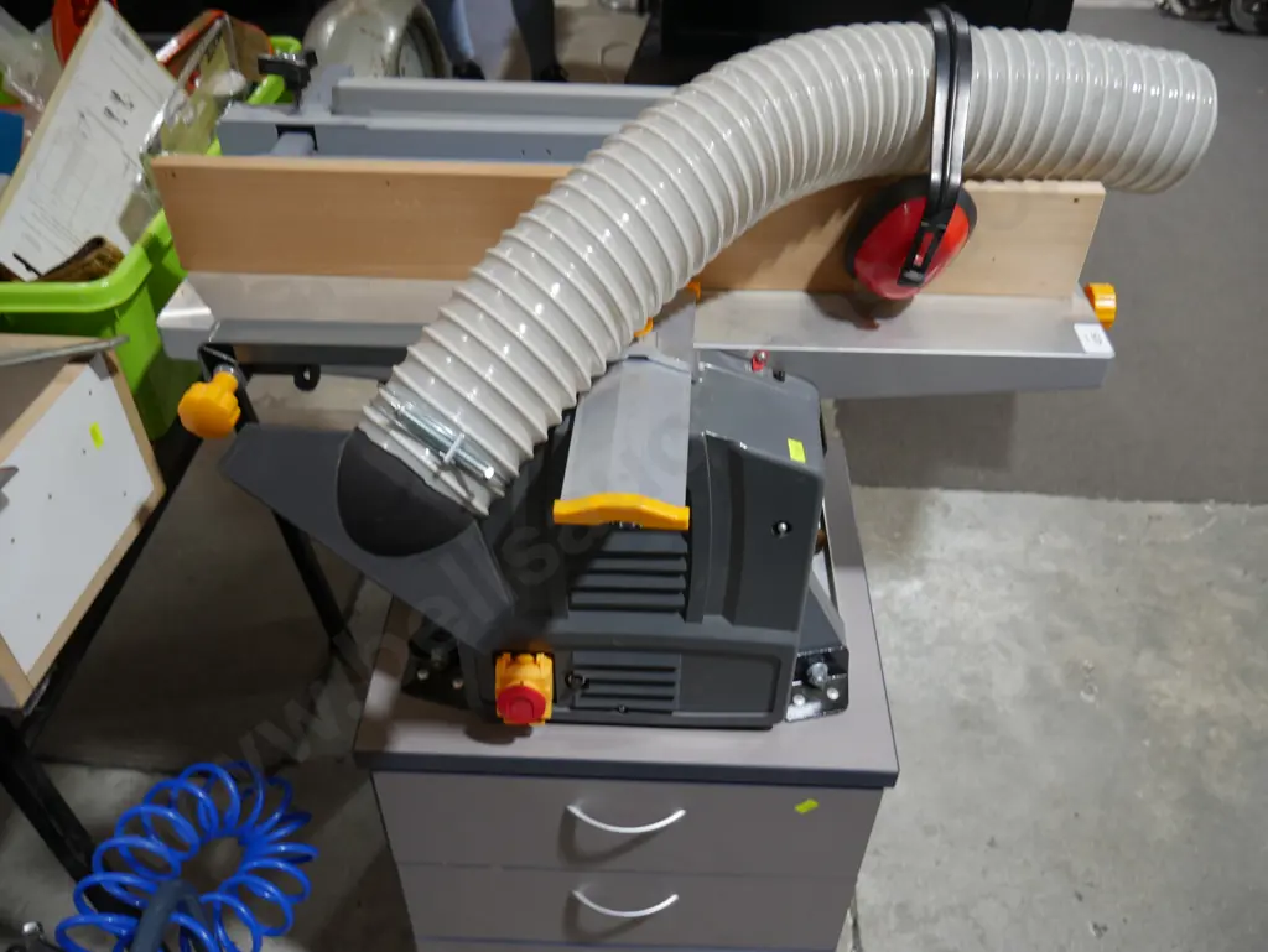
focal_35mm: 28
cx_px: 634
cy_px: 476
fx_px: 1026
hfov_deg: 63.4
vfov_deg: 49.8
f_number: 3.5
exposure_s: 1/60
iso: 250
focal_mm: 14
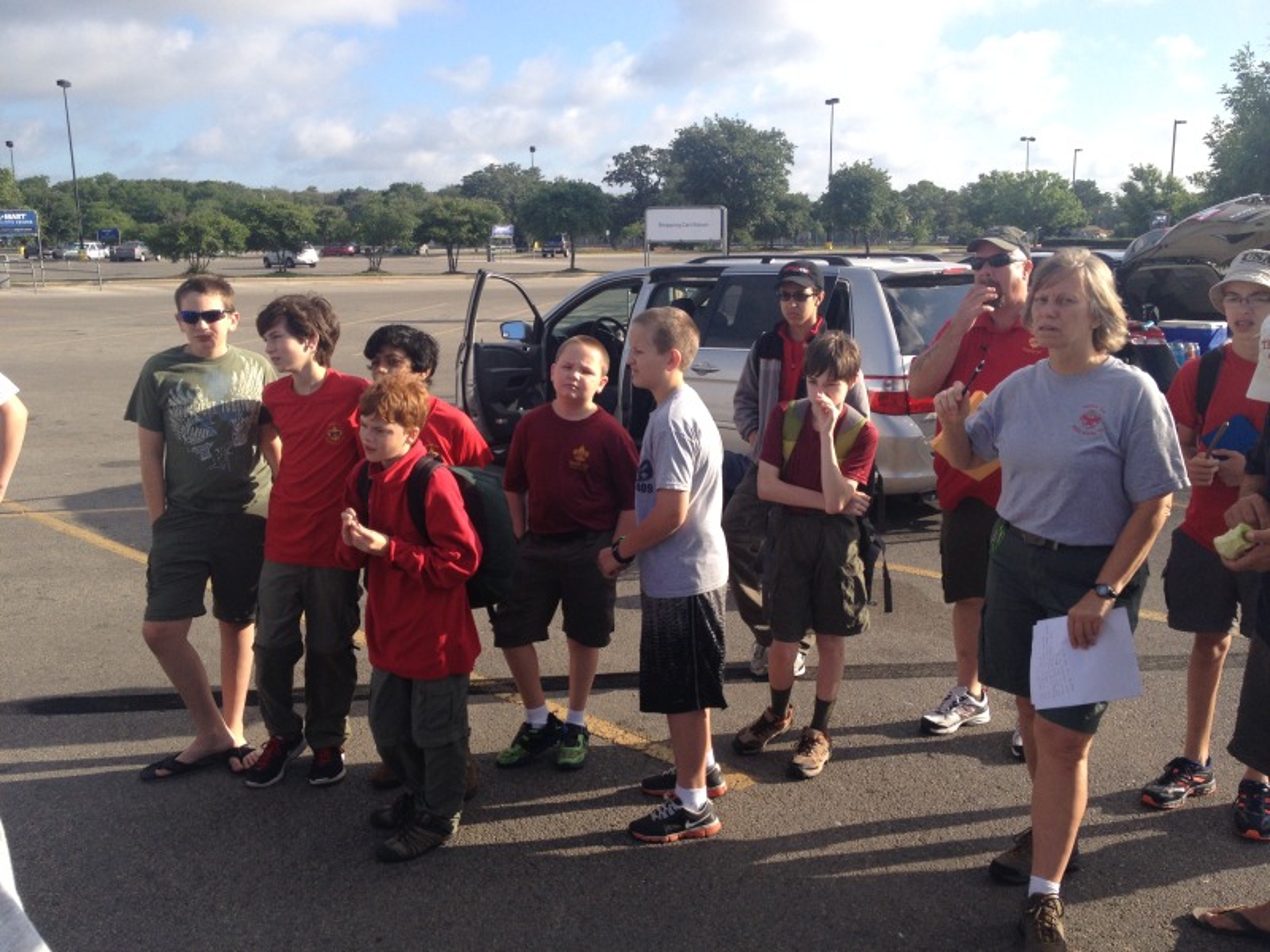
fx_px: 1284
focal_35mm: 35
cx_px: 635
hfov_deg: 52.6
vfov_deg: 40.7
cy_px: 476
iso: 50
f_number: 2.4
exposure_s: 1/1022
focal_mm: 4.28
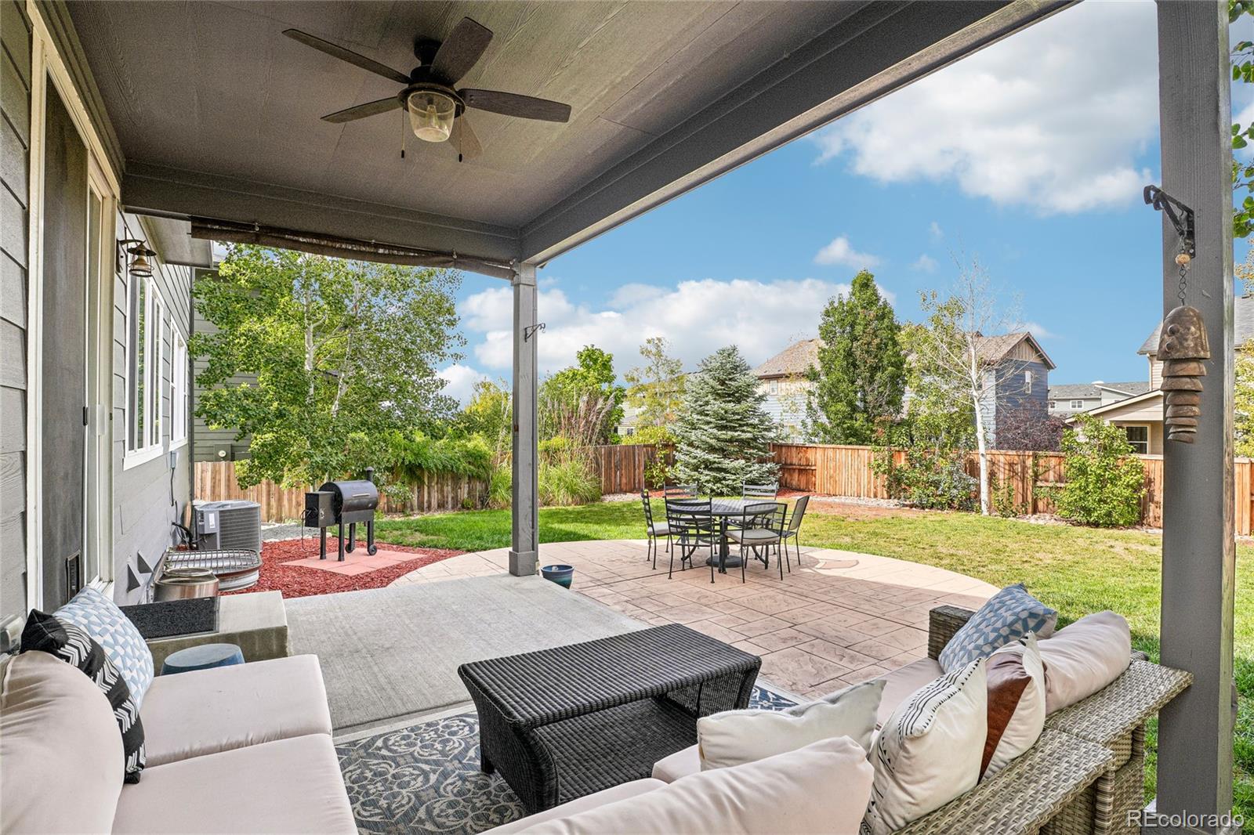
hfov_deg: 95.0
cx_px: 627
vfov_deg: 72.0
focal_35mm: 16
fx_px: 575
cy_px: 418
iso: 100
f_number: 8
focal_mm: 11
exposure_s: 1/250
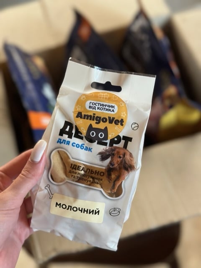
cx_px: 100
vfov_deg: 39.7
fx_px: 372
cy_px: 134
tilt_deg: -57.2
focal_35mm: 48
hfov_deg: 30.3
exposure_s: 1/33
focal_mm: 6.86
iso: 400
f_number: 1.78
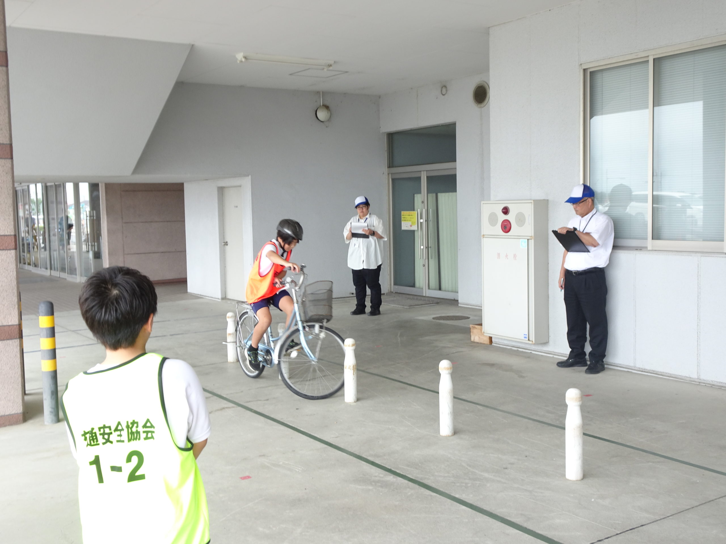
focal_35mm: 37
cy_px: 272
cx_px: 363
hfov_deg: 50.1
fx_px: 776
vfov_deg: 38.7
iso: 80
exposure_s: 1/50
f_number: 4
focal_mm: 6.37
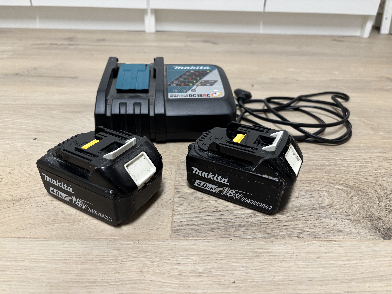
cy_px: 147
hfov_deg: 67.3
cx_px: 196
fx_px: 294
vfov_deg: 53.1
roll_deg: -1.4
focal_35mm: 26
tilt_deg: -31.1
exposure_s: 1/59
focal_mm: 5.96
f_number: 1.6
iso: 200
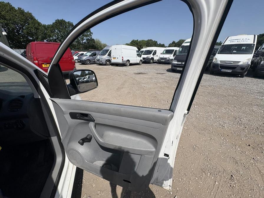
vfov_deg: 85.7
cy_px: 99
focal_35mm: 14
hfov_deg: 102.1
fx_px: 107
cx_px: 132
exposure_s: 1/2415
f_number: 2.2
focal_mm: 2.22
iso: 50
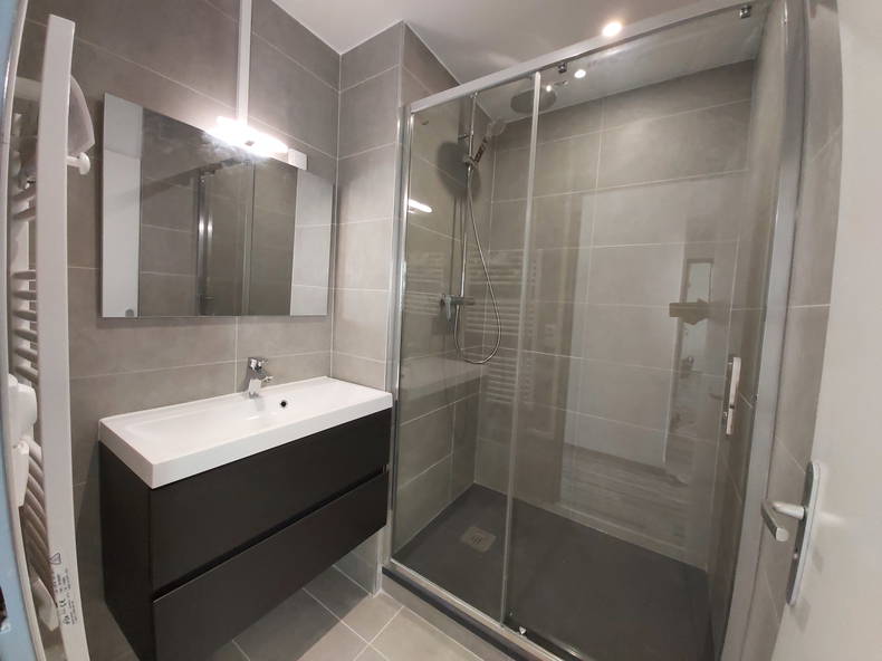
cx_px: 441
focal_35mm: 13
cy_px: 330
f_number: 2.2
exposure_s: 1/50
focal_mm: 1.42
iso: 125
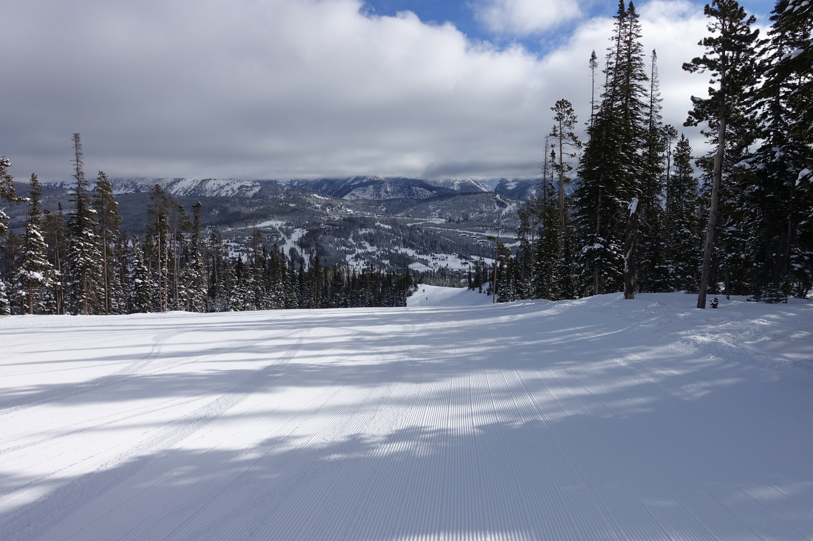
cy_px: 270
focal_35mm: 24
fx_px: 542
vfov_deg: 53.1
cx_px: 406
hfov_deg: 73.8
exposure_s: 1/125
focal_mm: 8.8
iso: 125
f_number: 5.6
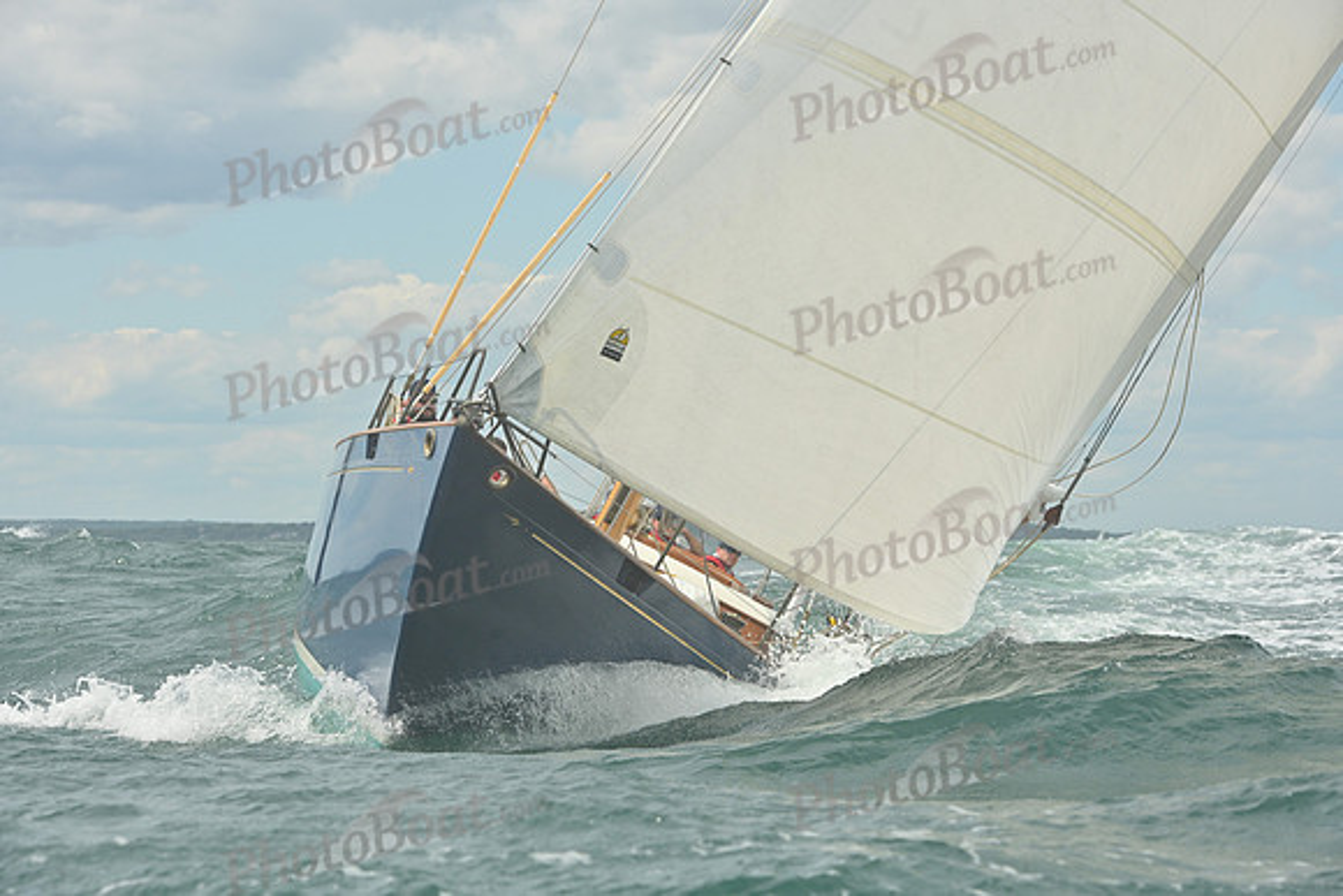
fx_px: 4664
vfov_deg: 11.0
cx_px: 672
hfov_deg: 16.4
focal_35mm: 125
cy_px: 448
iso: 320
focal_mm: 125
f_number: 10
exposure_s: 1/1250
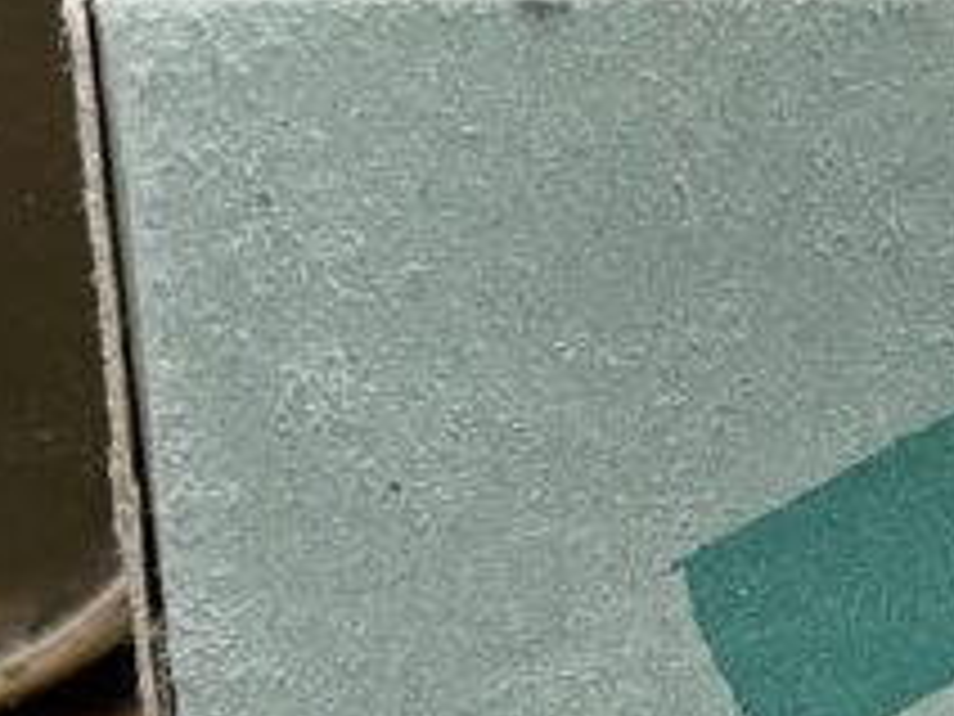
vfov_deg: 17.1
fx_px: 2370
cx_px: 1260
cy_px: 435
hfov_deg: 20.6
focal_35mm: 86
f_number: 1.6
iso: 160
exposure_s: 1/60
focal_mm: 4.2
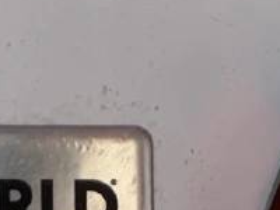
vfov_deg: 13.6
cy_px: -183
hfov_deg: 19.7
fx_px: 777
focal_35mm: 96
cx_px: 300
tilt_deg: -1.9
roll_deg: +0.4
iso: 80
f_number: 1.78
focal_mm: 6.76
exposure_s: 1/2703
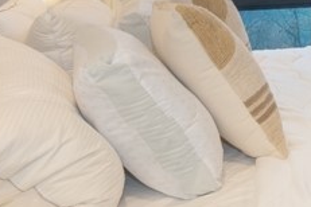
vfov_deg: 16.9
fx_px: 632
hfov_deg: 22.9
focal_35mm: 73
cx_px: 454
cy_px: -101
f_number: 11
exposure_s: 1/3
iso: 320
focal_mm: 16.5
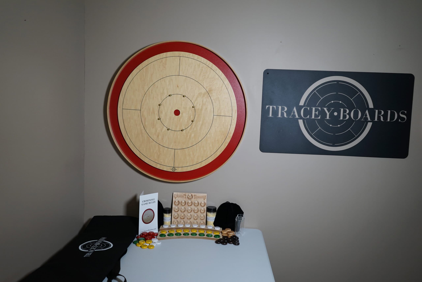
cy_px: 141
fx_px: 363
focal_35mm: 31
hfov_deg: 60.3
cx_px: 211
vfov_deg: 42.3
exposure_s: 1/60
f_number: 3.5
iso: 320
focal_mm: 31
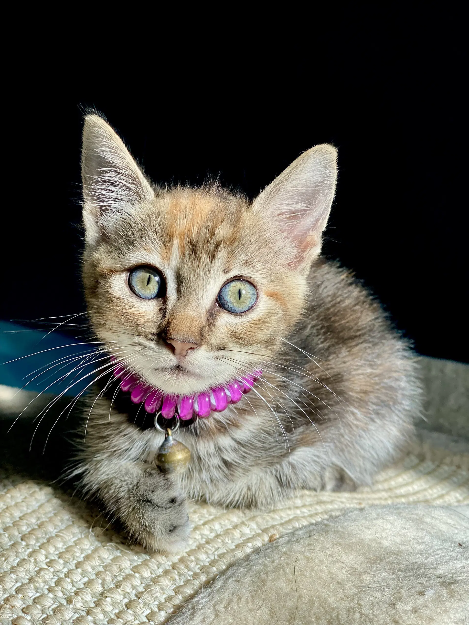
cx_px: 234
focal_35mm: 52
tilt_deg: -10.8
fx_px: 939
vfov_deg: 36.8
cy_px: 312
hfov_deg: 28.0
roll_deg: -1.2
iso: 20
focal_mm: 6
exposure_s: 1/381
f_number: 2
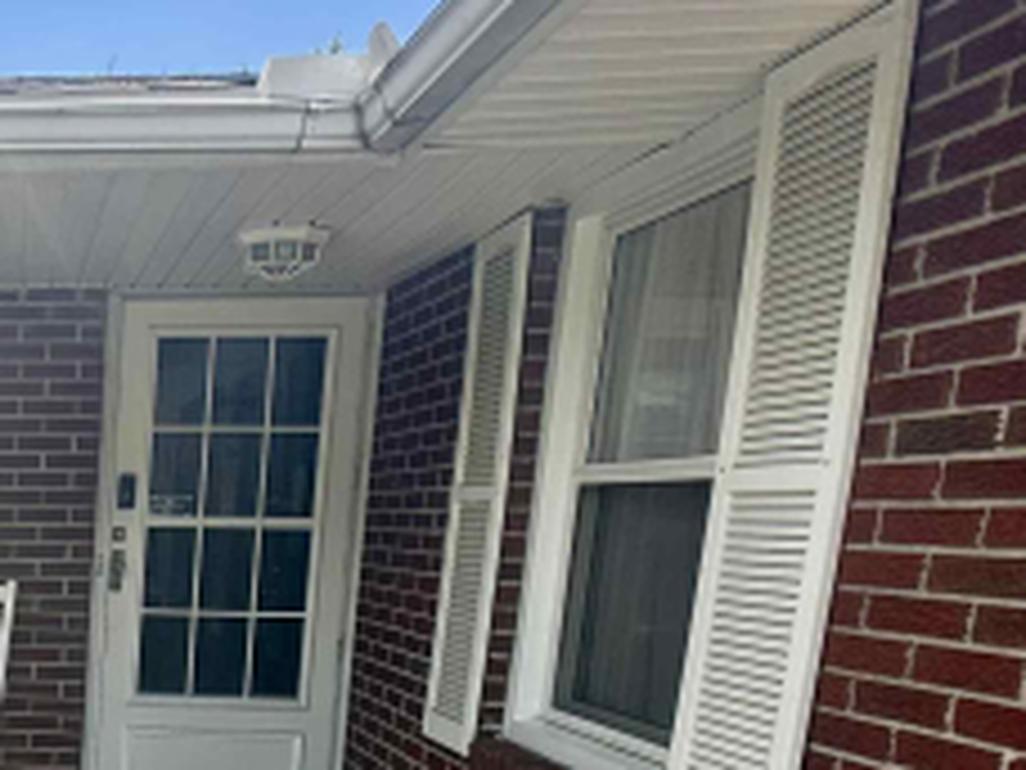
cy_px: 720
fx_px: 1215
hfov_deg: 36.2
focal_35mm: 41
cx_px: -187
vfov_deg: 33.0
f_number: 2.2
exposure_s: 1/458
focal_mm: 2.22
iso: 50
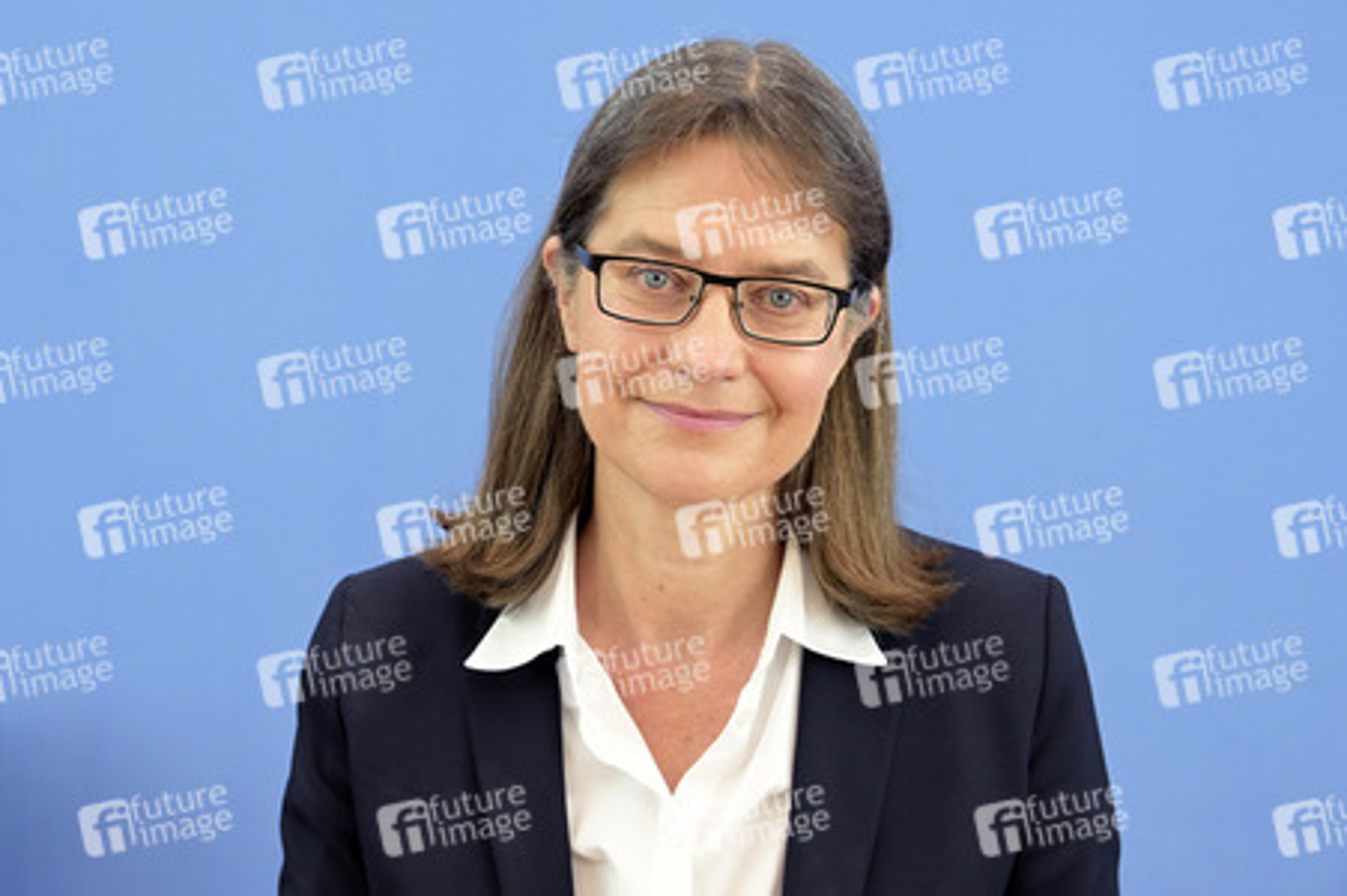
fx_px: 2617
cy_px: 448
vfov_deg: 19.4
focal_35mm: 70
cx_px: 674
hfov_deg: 28.9
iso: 5000
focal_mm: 70
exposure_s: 1/500
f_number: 6.3
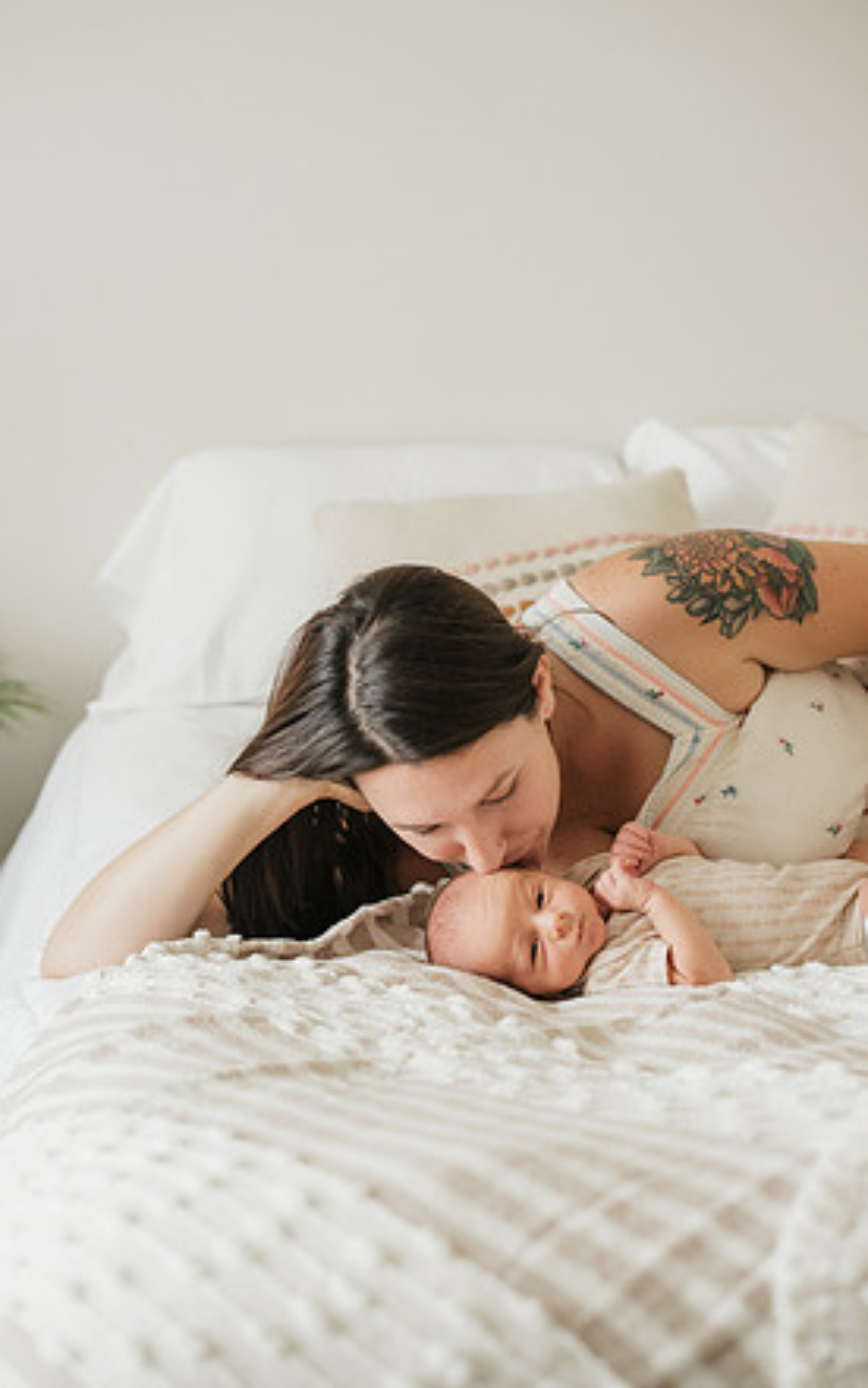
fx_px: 1966
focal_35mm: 52
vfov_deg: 38.9
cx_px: 403
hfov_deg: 24.9
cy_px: 686
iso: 1600
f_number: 2.8
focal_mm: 50
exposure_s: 1/320
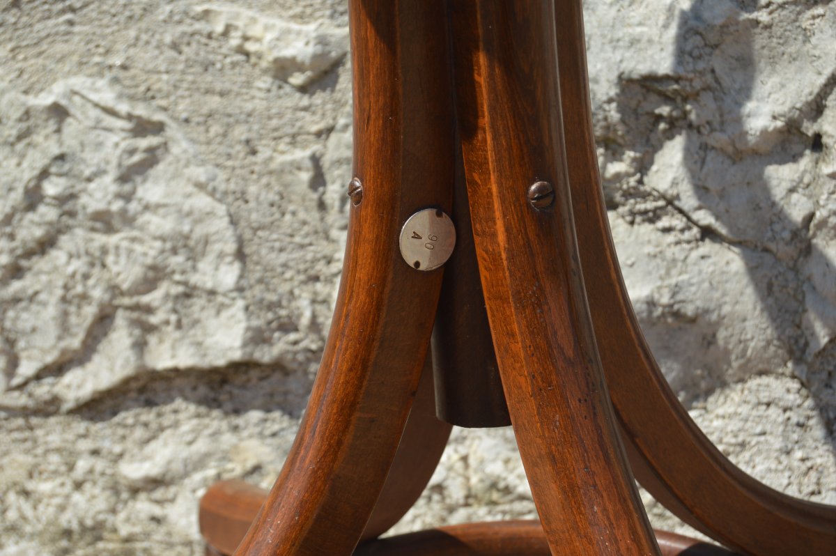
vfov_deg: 16.5
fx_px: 1914
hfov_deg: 24.6
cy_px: 278
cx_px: 418
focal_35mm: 82
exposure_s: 1/250
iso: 100
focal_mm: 55
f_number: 8
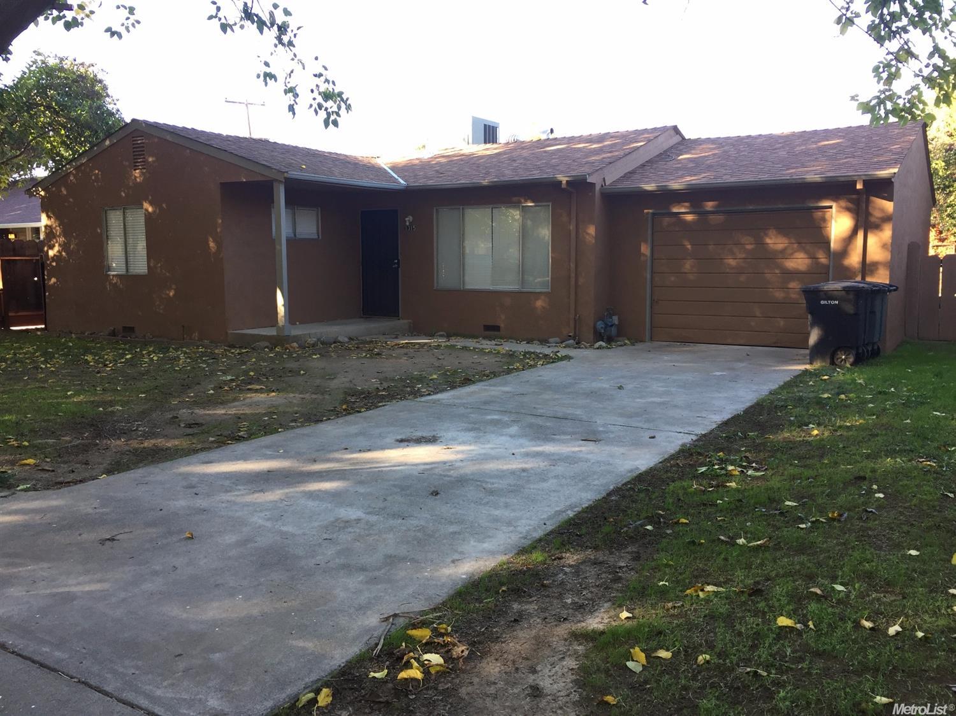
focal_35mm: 29
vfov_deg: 48.2
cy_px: 358
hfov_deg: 61.7
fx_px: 801
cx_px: 478
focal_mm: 4.15
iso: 50
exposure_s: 1/120
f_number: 2.2
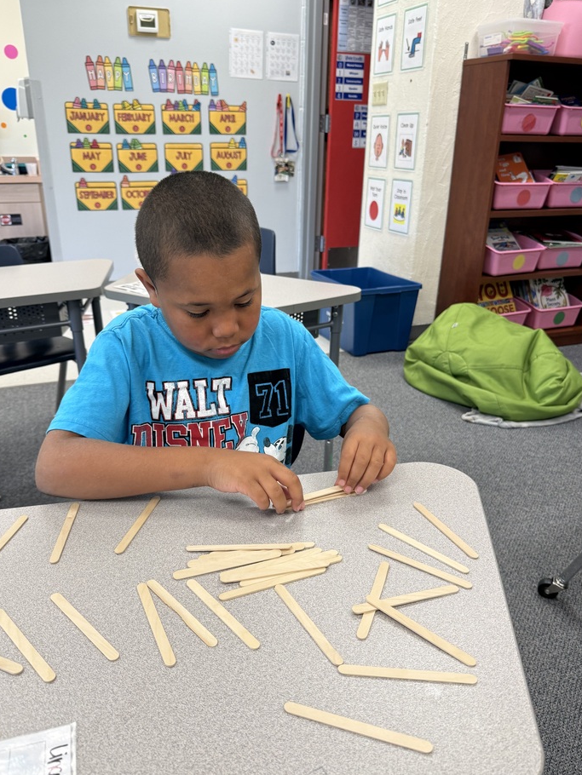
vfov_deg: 65.3
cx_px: 291
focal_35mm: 27
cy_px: 404
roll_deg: -0.9
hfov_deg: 51.4
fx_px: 605
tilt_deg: -23.5
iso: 125
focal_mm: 6.76
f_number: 1.78
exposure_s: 1/60
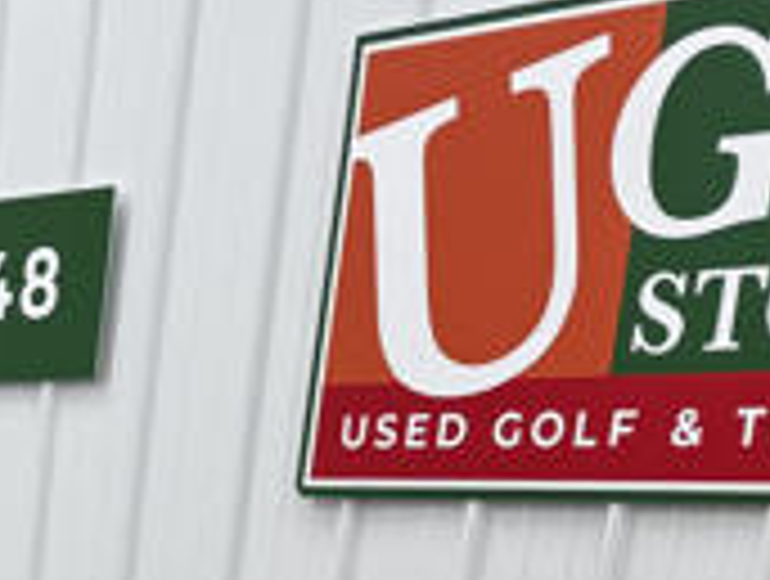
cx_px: -919
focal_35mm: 112
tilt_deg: -18.8
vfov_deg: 11.6
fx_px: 2497
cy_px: 1241
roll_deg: +0.4
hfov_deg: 13.9
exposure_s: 1/120
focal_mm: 6.76
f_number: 1.78
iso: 80
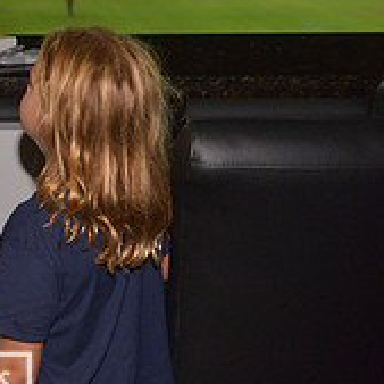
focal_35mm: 70
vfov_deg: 24.0
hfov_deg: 21.9
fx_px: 879
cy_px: 42
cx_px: -130
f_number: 3.2
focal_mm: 24
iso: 2500
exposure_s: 1/1600
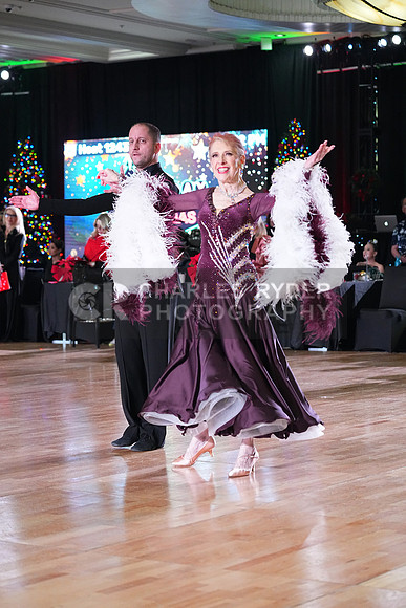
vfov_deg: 23.4
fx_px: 1471
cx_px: 203
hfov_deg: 15.7
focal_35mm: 87
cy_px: 304
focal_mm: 87
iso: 6400
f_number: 4
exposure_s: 1/400
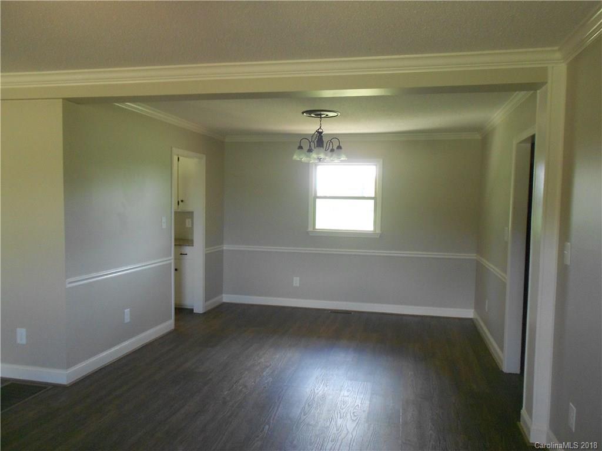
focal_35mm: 26
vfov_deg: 53.1
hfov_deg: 67.3
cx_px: 301
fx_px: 452
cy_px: 226
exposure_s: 1/30
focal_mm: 4.6
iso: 320
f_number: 3.2
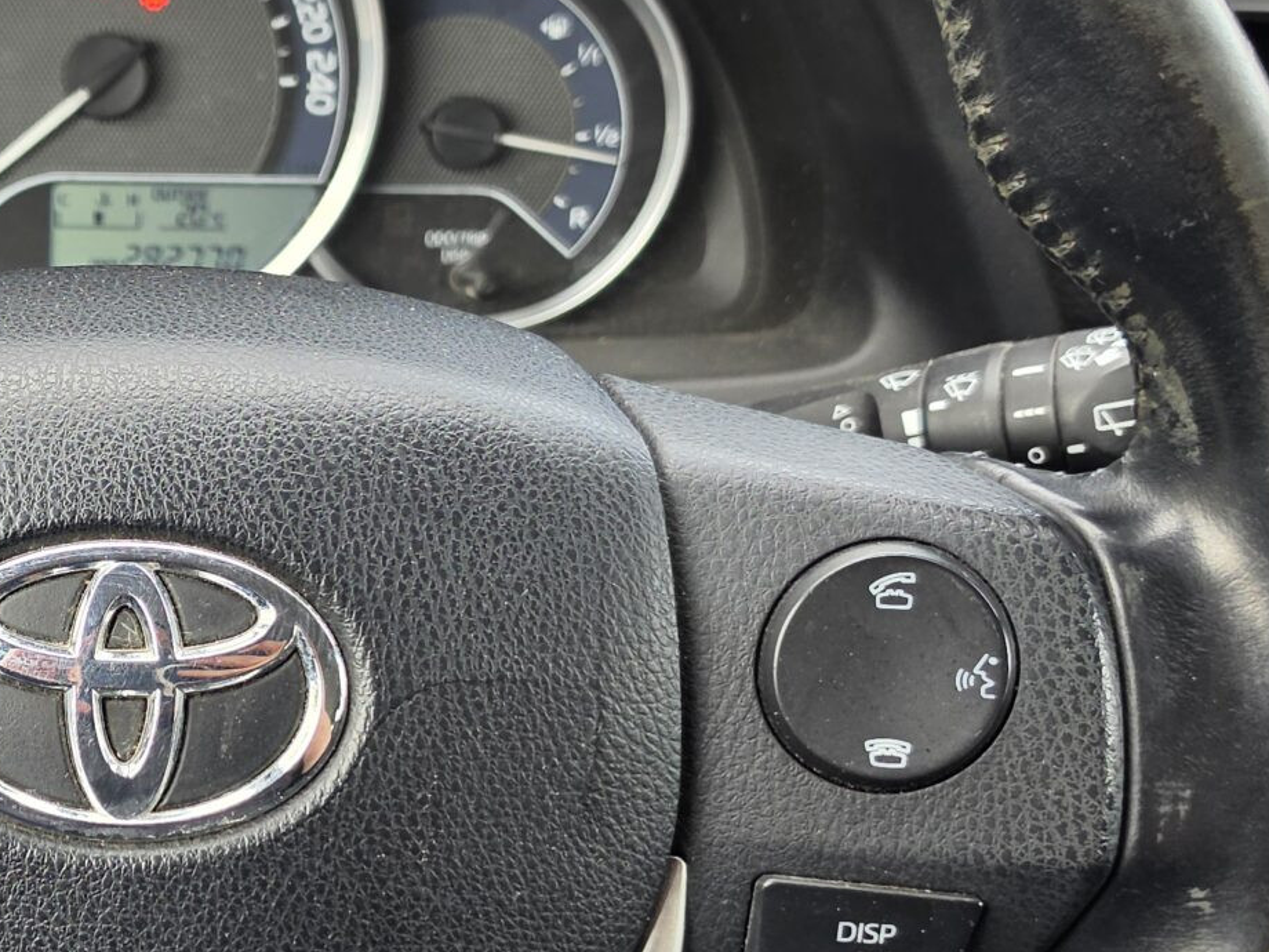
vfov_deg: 22.9
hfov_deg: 28.7
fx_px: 2346
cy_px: 579
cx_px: 46
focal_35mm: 64
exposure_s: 1/52
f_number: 1.4
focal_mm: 6.5
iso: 12
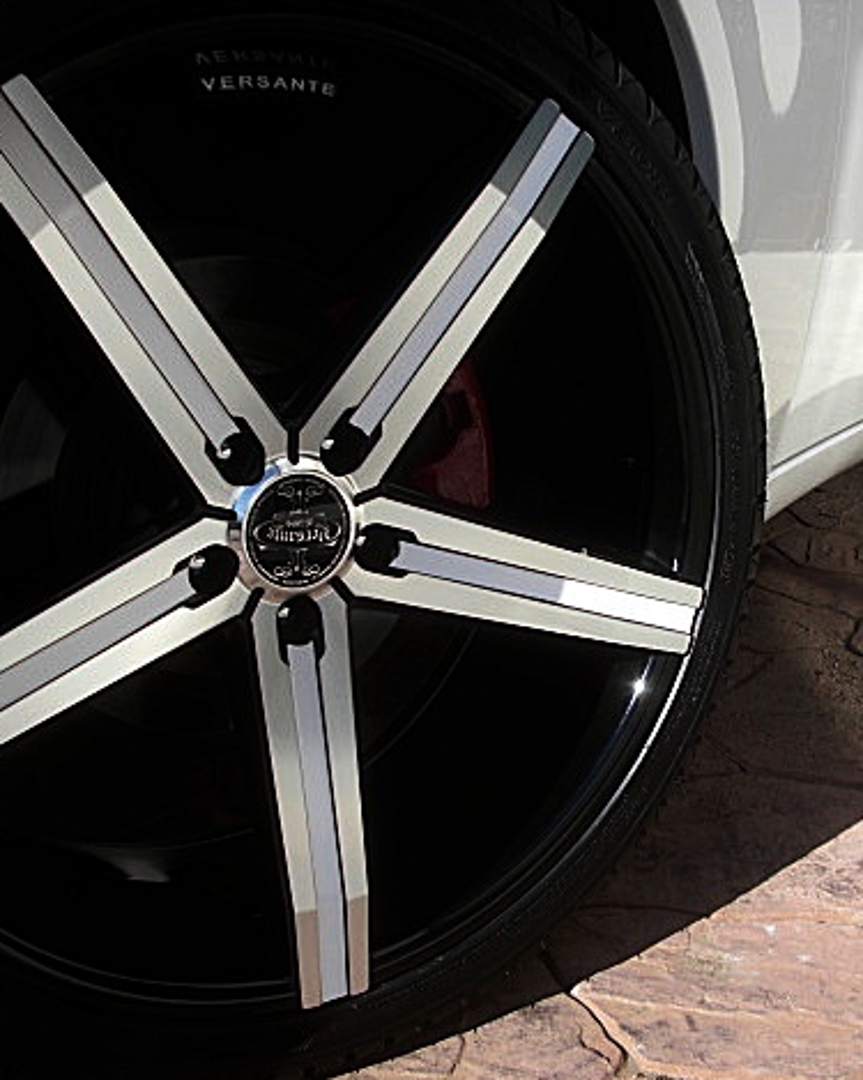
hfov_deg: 31.3
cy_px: 548
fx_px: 1533
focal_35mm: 48
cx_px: 539
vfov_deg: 38.8
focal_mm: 6.3
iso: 50
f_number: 2.8
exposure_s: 1/500
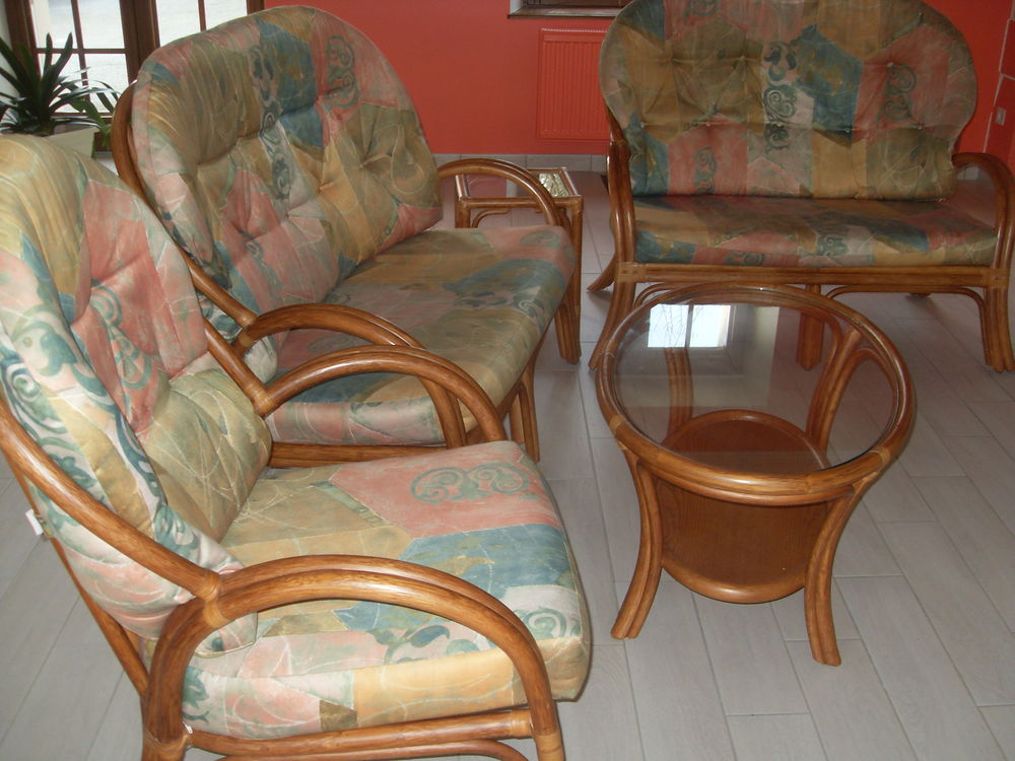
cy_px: 380
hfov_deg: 50.1
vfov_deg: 38.7
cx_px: 508
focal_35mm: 37
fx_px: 1085
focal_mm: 6.3
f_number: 2.8
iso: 100
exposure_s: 1/45
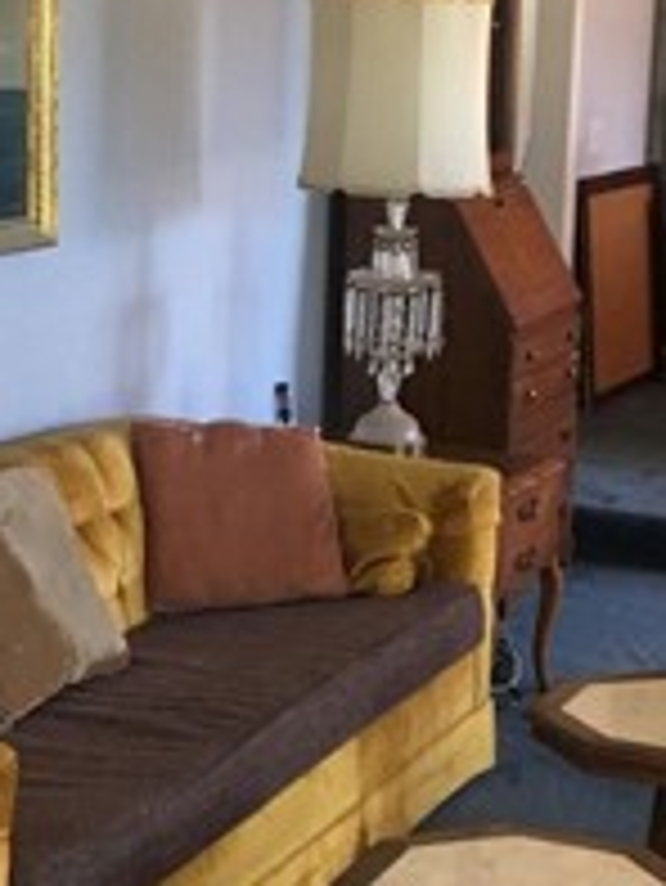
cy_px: 382
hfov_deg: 15.7
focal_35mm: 94
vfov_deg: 20.8
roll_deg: -2.0
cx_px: 274
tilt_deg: -8.7
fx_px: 2409
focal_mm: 4.15
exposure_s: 1/30
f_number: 2.2
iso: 160
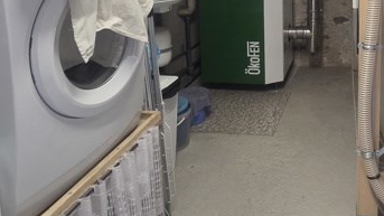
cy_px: -19
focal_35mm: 33
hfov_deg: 54.5
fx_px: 336
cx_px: 318
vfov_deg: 31.7
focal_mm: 2.2
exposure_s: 1/50
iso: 320
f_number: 2.2
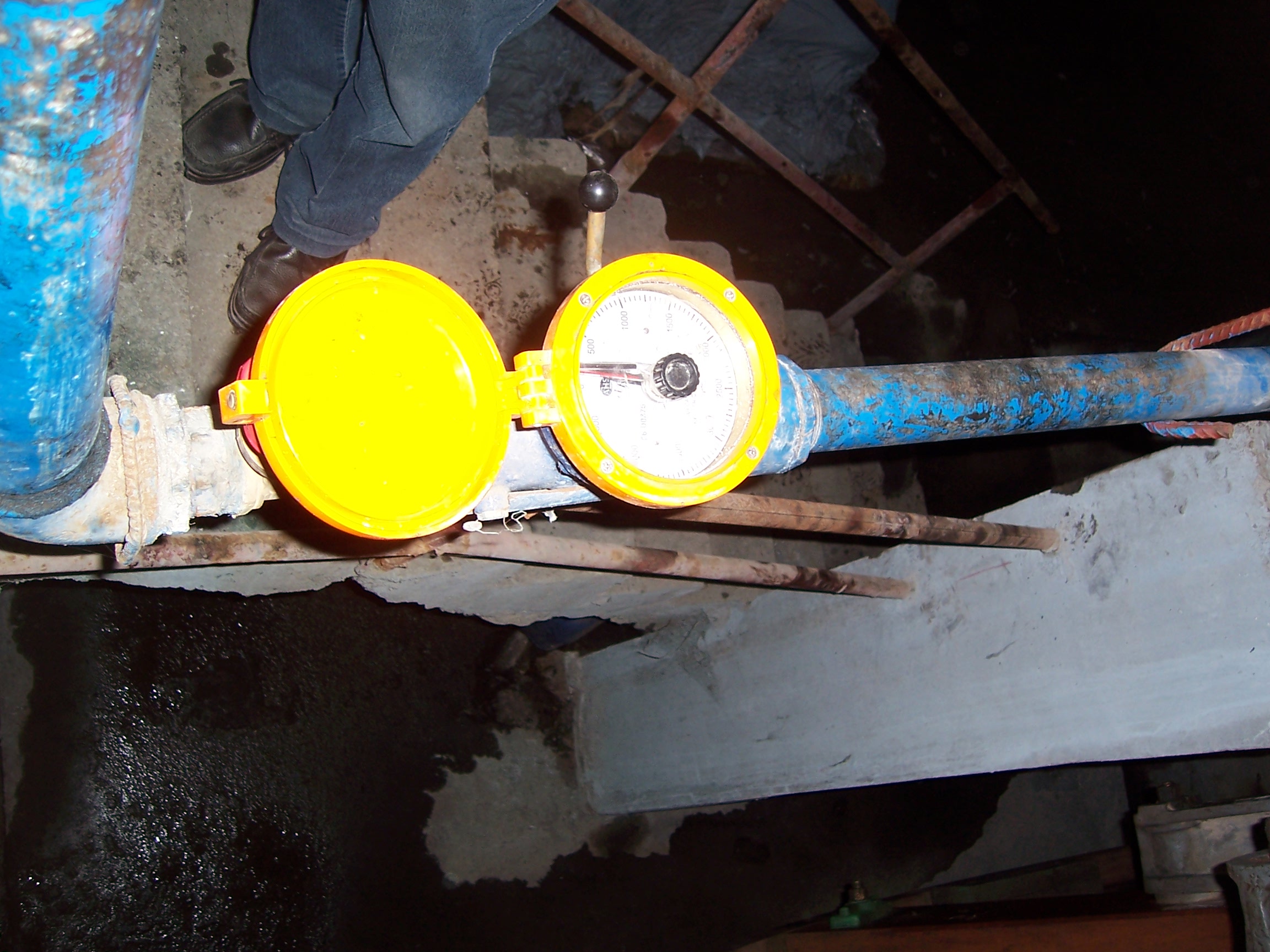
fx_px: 1321
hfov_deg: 51.4
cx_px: 635
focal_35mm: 36
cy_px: 476
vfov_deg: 39.7
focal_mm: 6
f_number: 3
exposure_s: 1/60
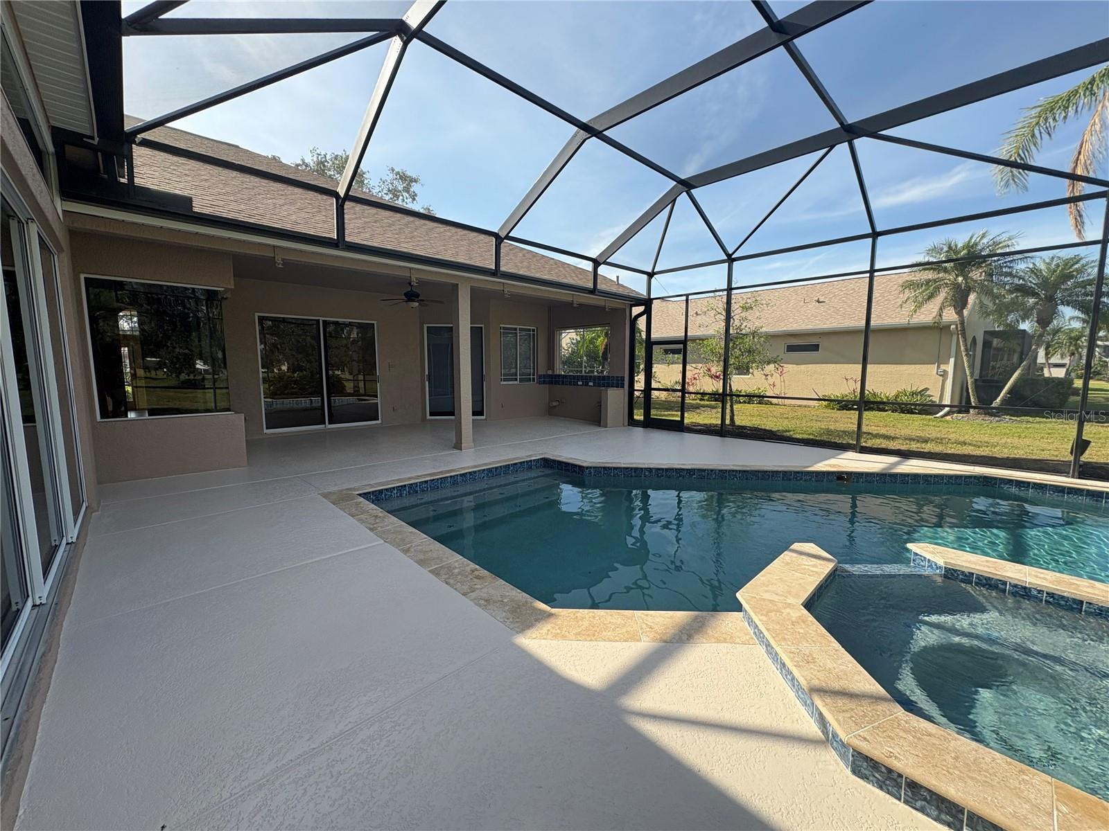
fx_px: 449
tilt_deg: -5.8
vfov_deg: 85.7
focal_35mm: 14
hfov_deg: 102.1
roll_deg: +0.6
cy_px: 416
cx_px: 554
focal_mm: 2.22
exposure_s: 1/390
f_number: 2.2
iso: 50
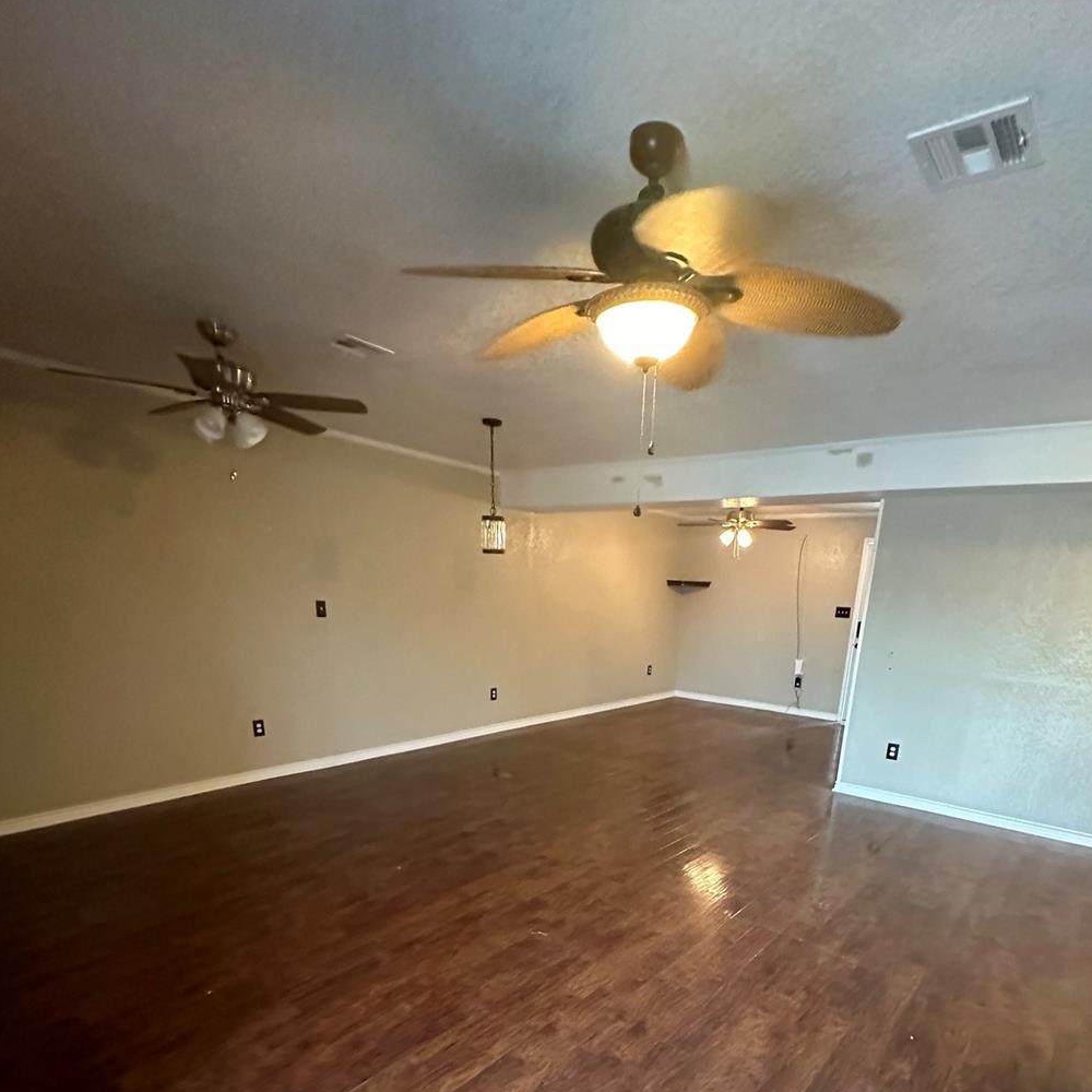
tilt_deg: -17.1
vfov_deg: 72.4
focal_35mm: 19
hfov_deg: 77.5
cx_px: 596
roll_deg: -2.8
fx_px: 678
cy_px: 816
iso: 1000
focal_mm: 2.22
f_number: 2.2
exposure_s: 1/60
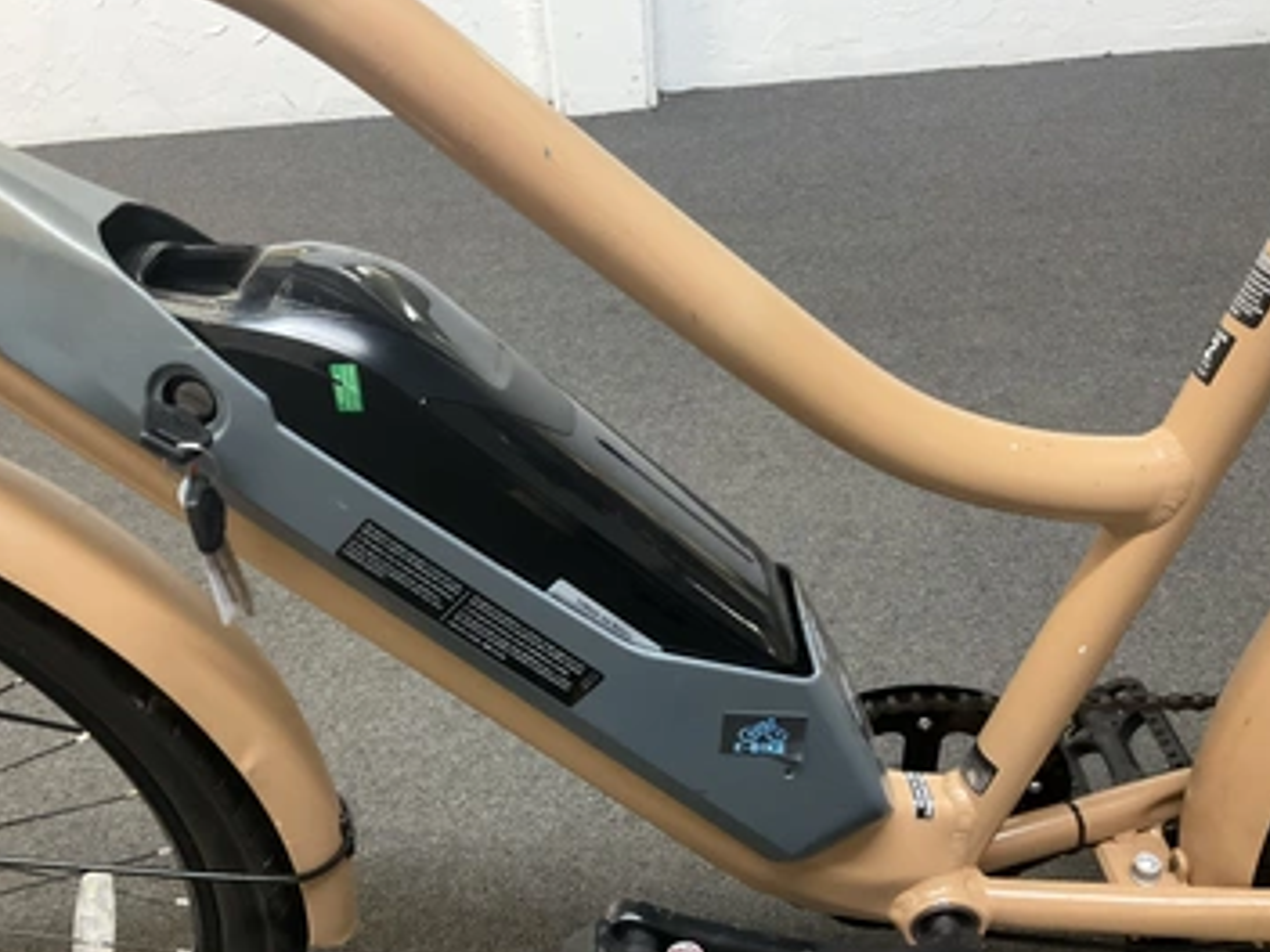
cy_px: 508
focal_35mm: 33
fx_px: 1211
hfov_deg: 55.3
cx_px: 574
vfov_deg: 42.9
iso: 320
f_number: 1.8
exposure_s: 1/30
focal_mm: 3
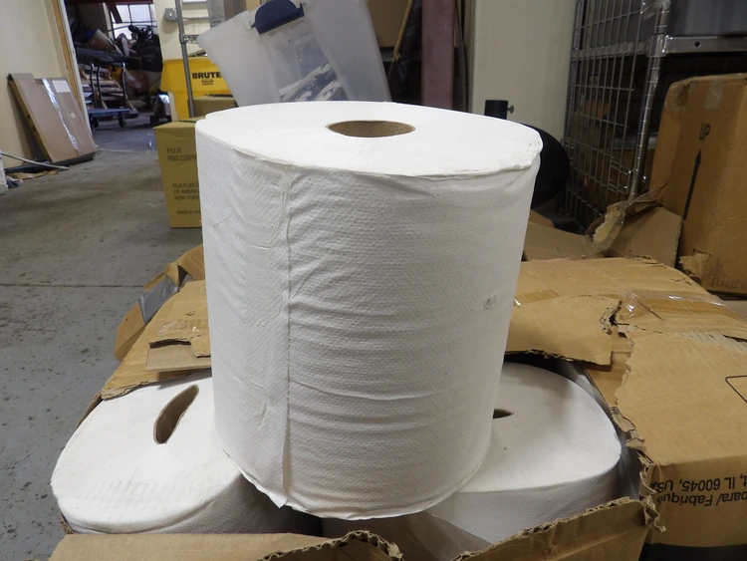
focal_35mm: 24
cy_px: 280
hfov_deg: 71.6
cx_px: 374
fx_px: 518
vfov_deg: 56.8
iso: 106
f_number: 3.2
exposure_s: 1/33
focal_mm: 4.3
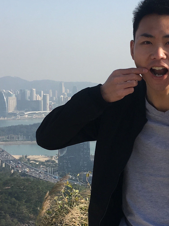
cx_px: 172
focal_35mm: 81
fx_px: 527
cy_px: 139
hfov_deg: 17.7
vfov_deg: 24.1
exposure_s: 1/1304
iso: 25
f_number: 2.2
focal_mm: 4.15
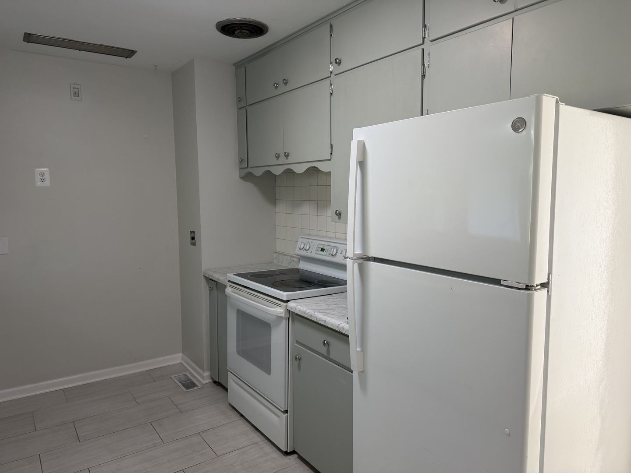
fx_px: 437
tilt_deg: -5.9
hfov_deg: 71.6
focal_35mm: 24
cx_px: 316
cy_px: 236
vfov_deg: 56.8
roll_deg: +0.5
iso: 160
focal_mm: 6.76
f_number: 1.78
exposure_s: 1/120
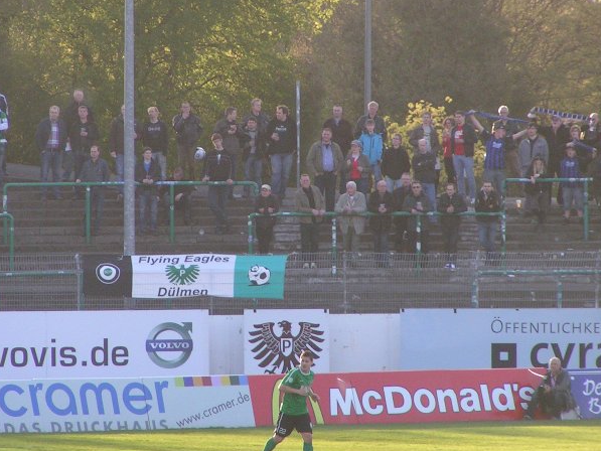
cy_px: 167
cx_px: 249
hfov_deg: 4.5
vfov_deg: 3.4
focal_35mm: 437
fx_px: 7589
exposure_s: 1/400
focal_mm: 49.8
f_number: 3.5
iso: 125
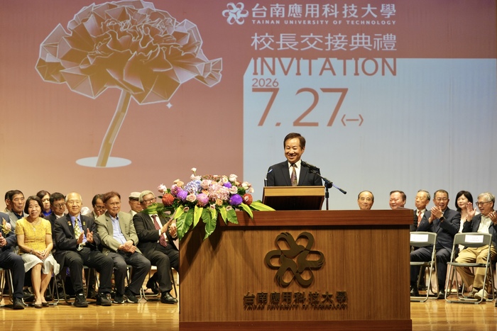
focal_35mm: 70
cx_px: 248
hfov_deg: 28.8
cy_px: 166
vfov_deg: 19.5
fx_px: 967
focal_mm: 70
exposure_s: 1/200
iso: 800
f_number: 2.8
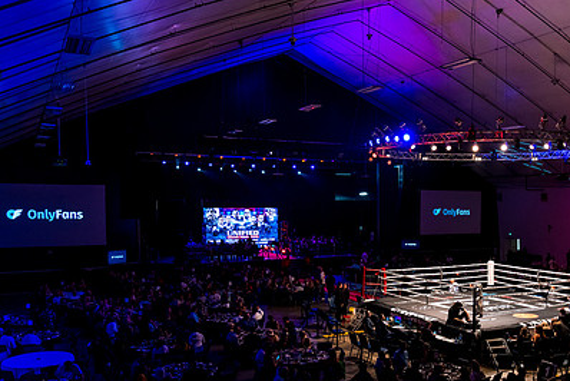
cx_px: 381
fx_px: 586
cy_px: 250
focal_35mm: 37
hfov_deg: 50.9
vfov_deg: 35.7
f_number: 3.5
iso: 4000
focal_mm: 24
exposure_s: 1/160
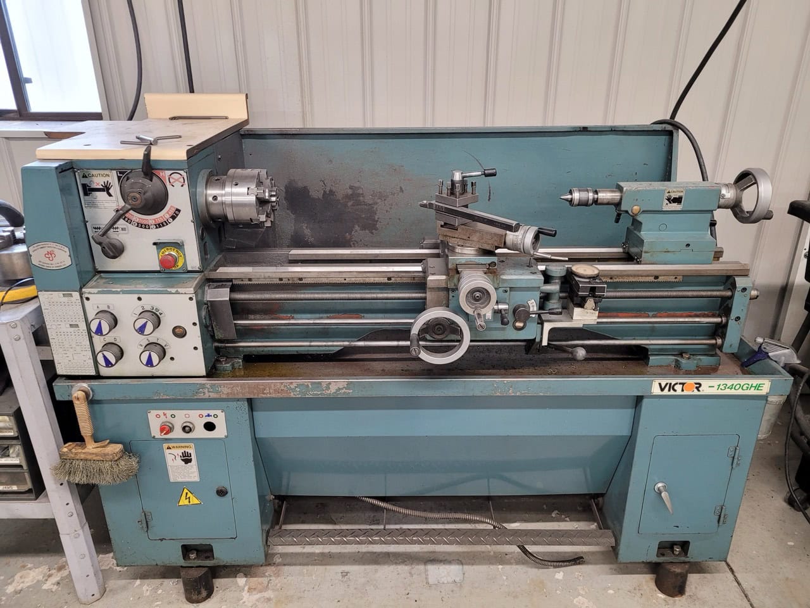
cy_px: 304
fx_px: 608
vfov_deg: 53.1
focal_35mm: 26
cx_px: 405
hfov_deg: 67.3
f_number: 1.8
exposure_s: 1/40
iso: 200
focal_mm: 5.4
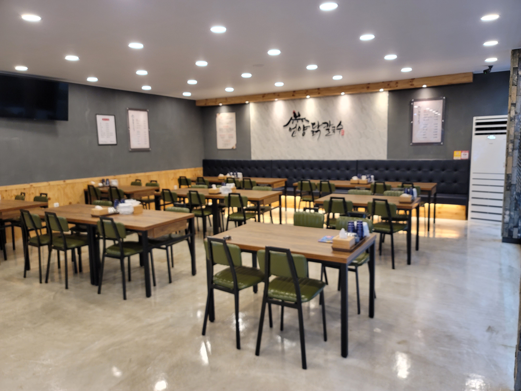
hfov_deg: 69.4
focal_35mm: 25
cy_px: 196
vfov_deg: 54.9
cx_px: 260
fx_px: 376
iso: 250
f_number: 1.8
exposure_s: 1/120
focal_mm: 7
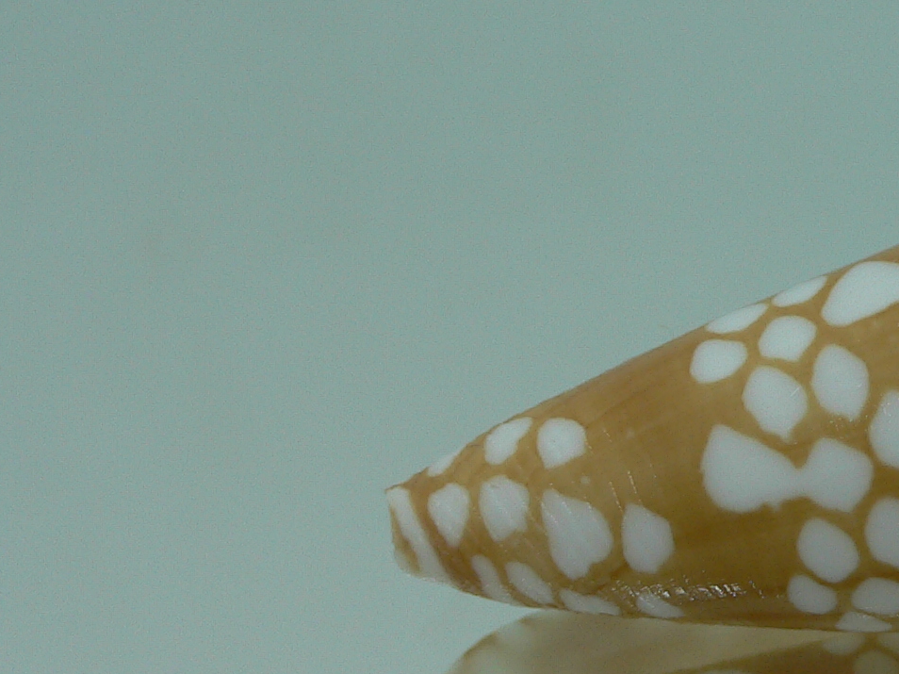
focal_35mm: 74
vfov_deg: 19.7
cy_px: 539
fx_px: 1921
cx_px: 830
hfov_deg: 25.4
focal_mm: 4.6
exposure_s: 1/60
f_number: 2.8
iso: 80
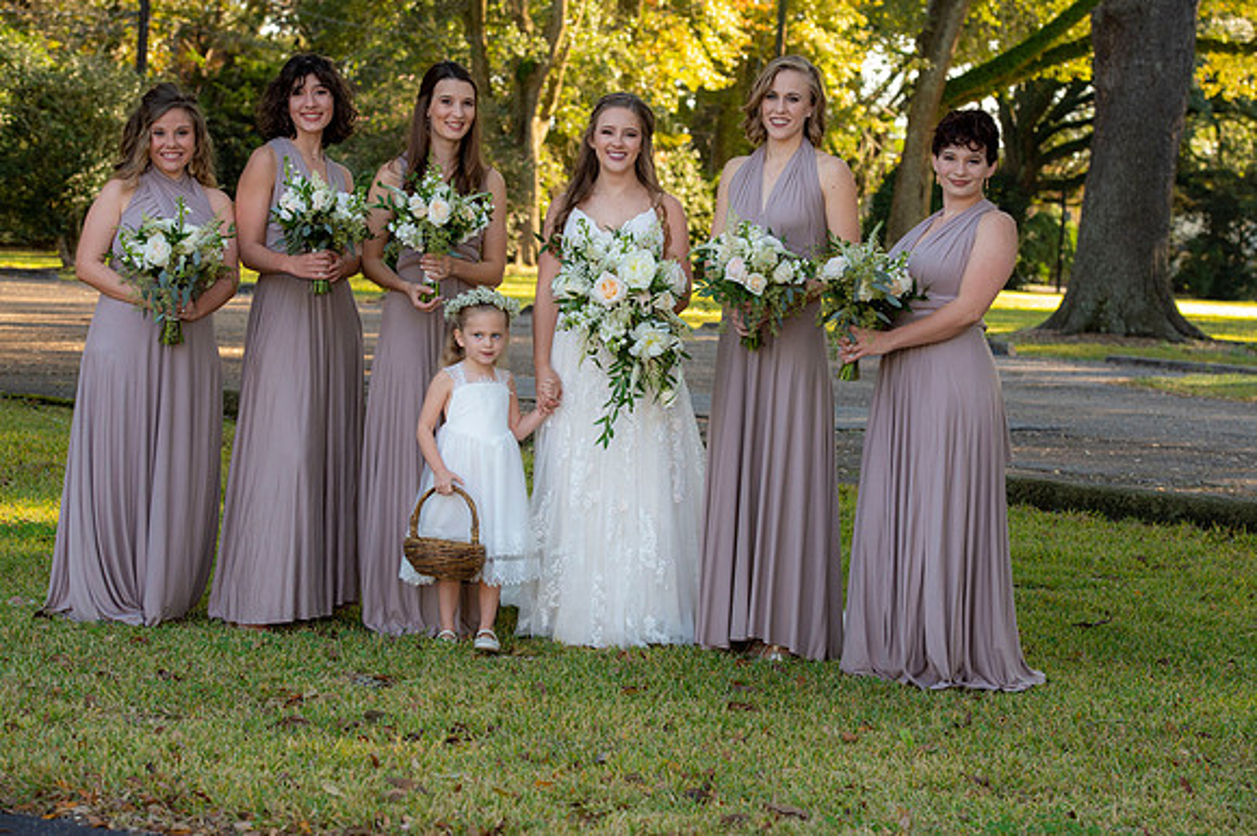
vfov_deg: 15.2
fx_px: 3141
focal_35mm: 90
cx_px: 628
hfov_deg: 22.6
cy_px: 418
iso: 1250
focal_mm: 90
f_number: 6.3
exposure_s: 1/500
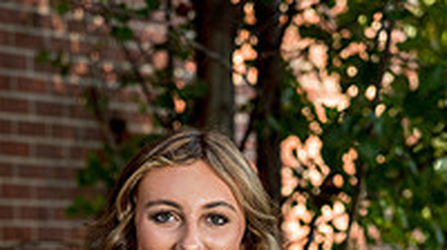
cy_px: 498
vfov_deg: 7.1
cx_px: 244
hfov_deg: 13.1
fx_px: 1954
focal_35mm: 165
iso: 100
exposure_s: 1/160
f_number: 4
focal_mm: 70
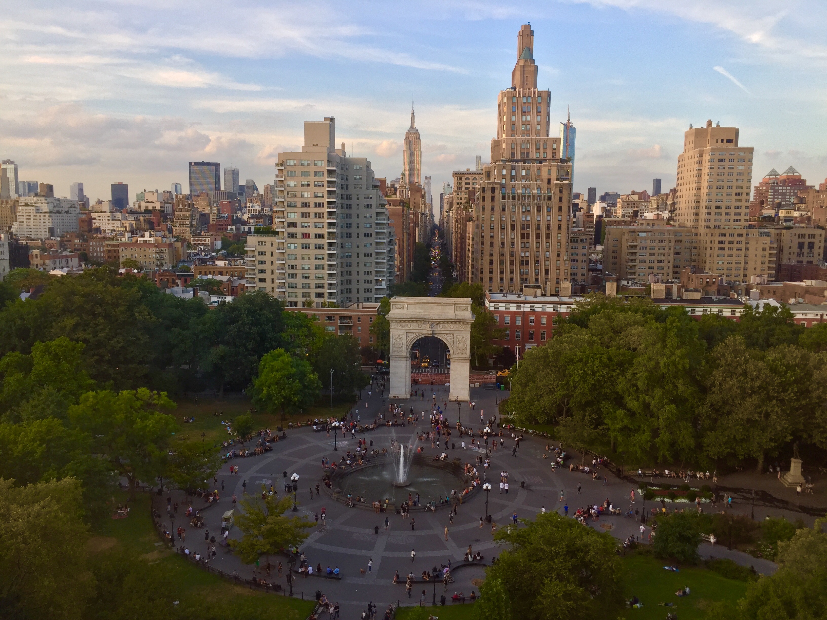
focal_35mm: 29
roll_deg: -1.6
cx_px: 414
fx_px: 693
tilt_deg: -7.7
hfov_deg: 61.7
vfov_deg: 48.2
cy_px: 310
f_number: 2.2
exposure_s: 1/120
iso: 32
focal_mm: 4.15
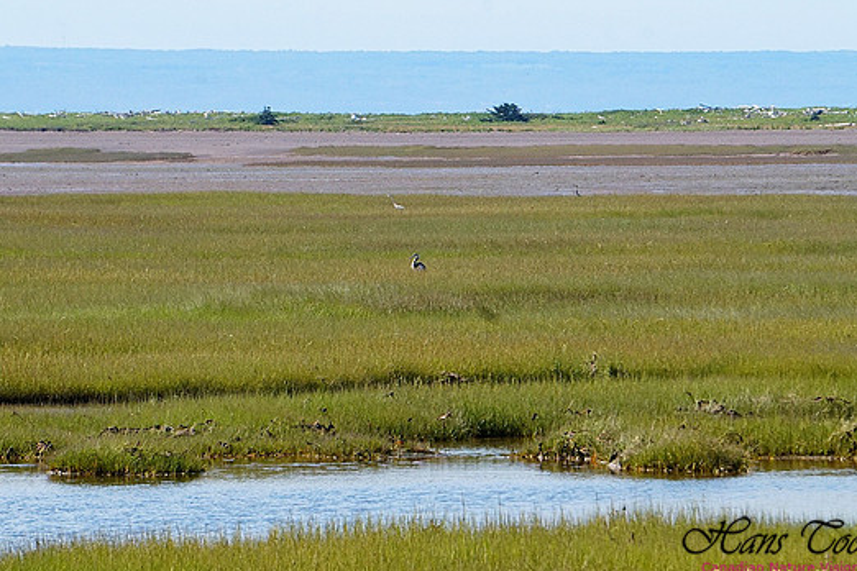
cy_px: 288
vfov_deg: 3.9
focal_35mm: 350
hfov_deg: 5.9
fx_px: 8331
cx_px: 424
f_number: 13
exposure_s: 1/1000
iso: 1000
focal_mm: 210
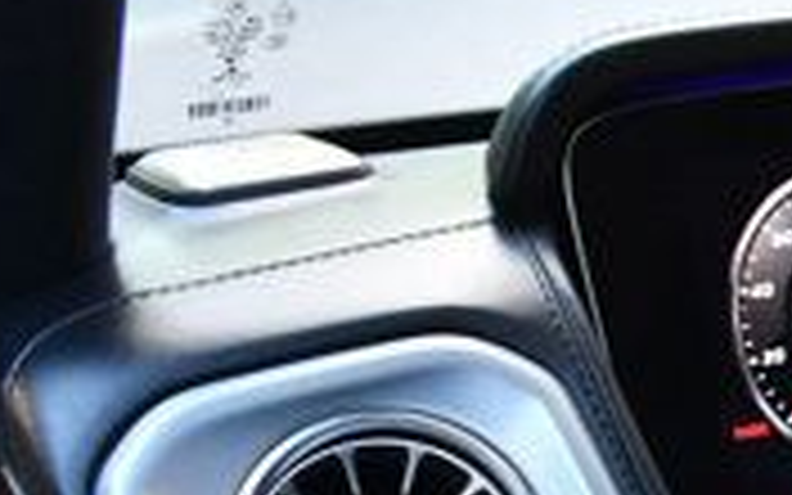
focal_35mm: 100
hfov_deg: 17.4
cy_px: 677
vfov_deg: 12.6
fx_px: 2158
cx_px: 1368
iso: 1400
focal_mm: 18
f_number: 3.5
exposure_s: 1/125
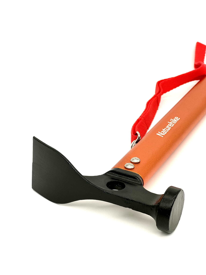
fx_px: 611
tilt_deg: -25.4
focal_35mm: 77
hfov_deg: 19.1
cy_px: 138
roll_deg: -0.4
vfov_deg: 25.3
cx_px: 103
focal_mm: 9
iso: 25
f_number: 2.8
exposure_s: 1/240
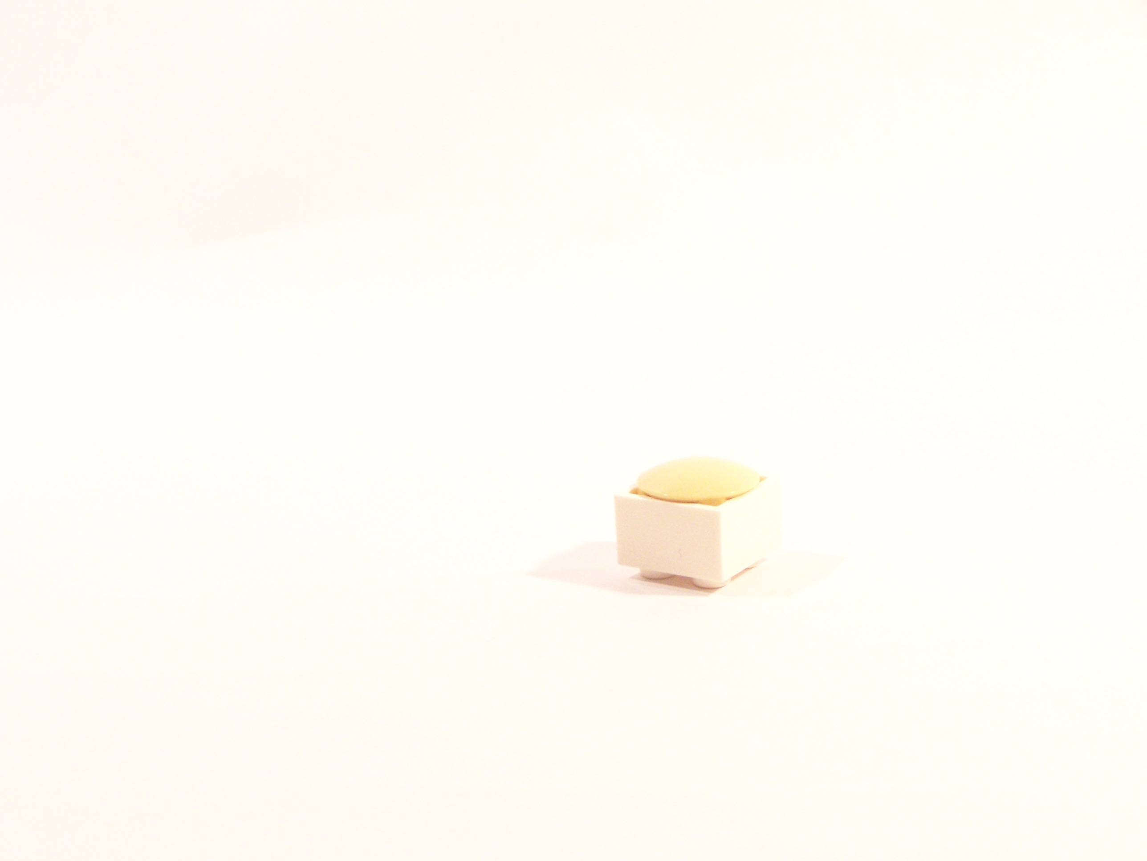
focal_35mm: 82
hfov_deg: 23.8
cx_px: 574
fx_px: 2717
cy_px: 430
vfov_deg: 18.0
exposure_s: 1/30
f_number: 3.6
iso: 400
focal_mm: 13.7
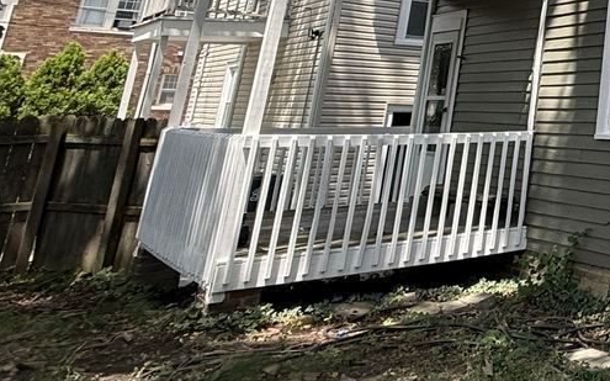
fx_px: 748
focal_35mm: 45
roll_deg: -0.6
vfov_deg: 25.5
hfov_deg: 31.2
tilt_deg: +15.0
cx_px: 842
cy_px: -80
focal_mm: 2.22
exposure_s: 1/475
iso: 64
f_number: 2.2
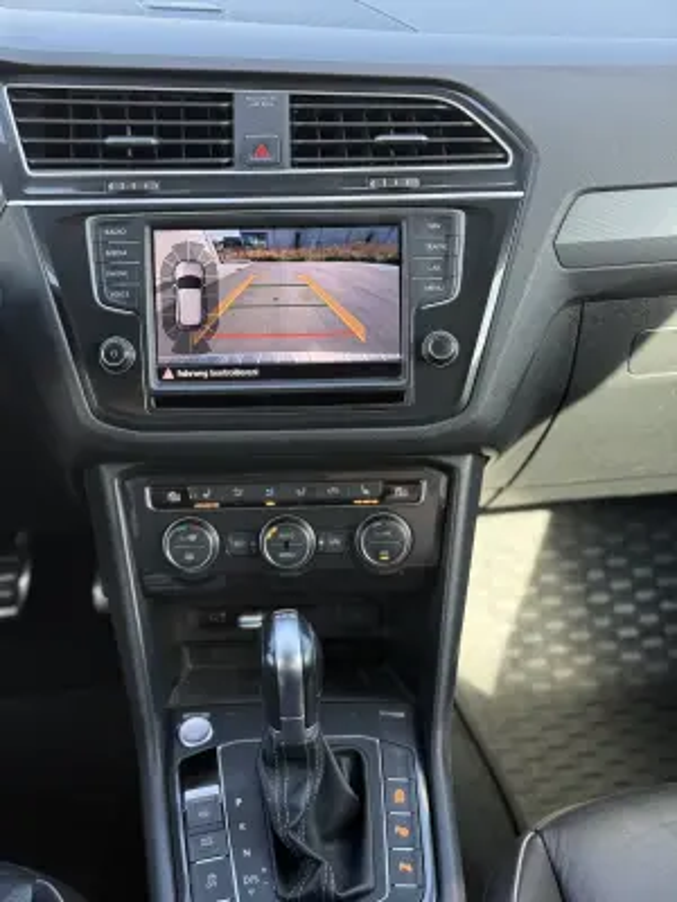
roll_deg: -2.0
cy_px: 451
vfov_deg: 39.7
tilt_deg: -33.4
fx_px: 1252
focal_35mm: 48
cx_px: 338
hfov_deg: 30.3
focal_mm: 6.76
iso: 100
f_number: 1.78
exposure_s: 1/94
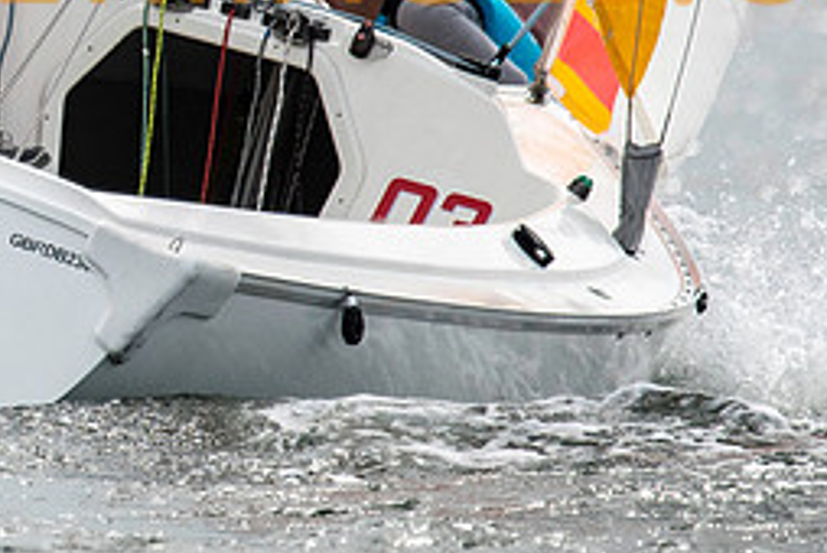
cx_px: -280
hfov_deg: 1.4
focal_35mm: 1475
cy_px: -95
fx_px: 33922
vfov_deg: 0.9
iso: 250
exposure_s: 1/4000
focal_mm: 300
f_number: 4
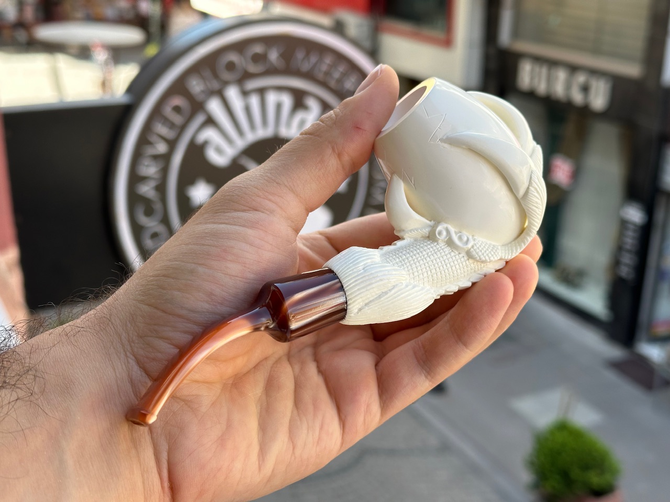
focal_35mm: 48
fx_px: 929
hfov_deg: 39.7
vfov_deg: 30.3
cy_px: 251
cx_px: 335
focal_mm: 6.86
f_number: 1.78
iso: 64
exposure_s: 1/508
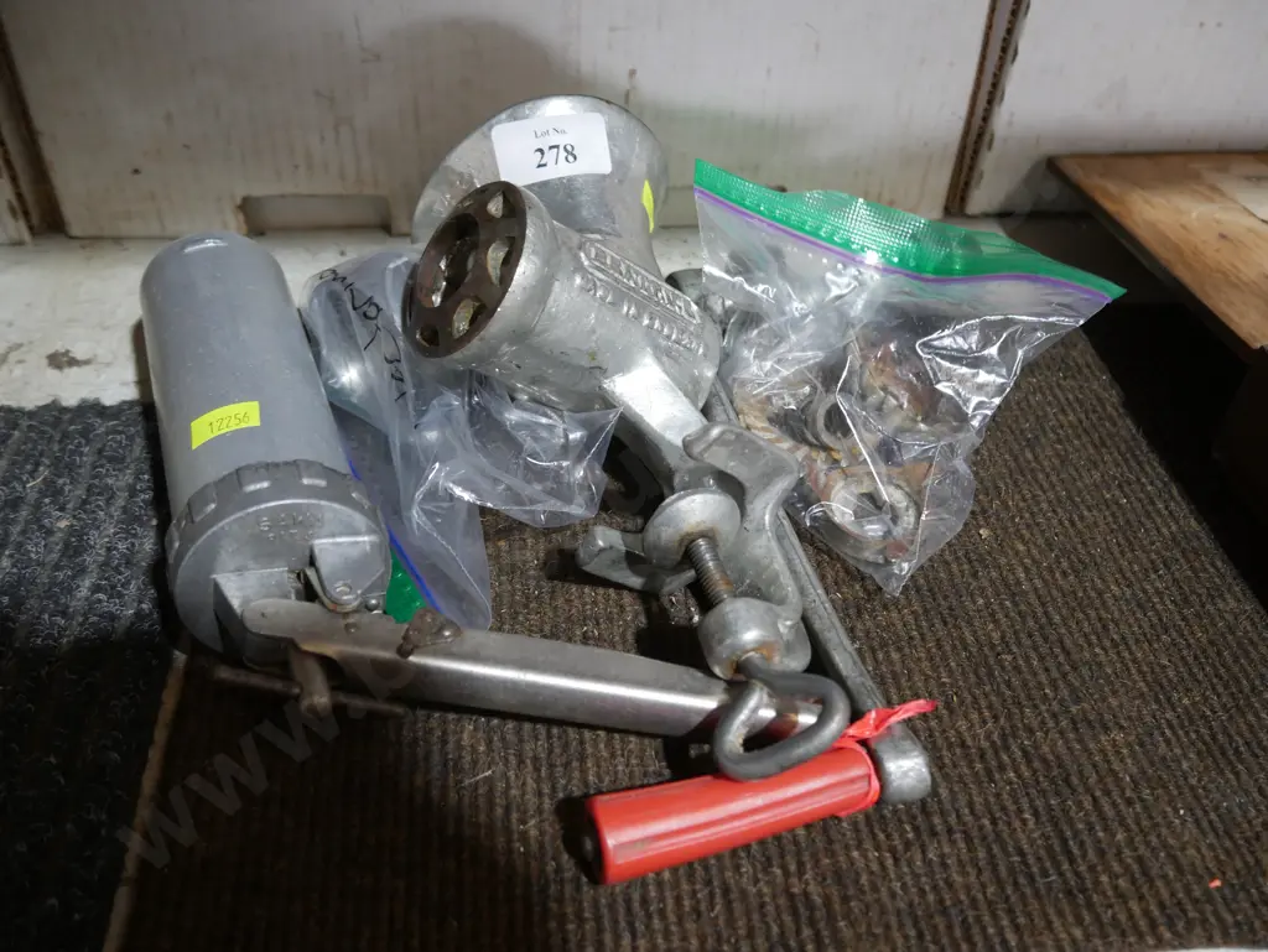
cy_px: 476
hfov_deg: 59.9
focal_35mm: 30
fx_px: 1099
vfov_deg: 46.8
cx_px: 634
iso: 500
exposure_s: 1/60
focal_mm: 15
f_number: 3.6
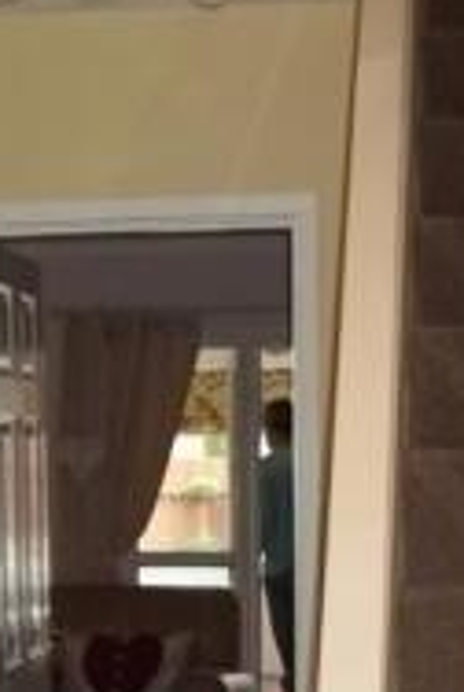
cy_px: 782
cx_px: 230
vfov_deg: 18.9
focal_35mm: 103
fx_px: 1984
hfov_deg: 13.3
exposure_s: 1/30
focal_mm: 5.7
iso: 160
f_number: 2.9
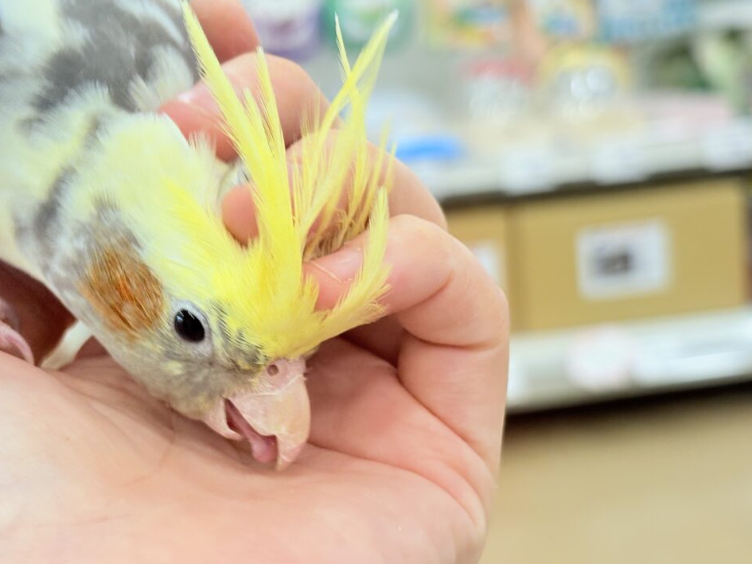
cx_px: 319
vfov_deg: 22.3
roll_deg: +5.5
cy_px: 258
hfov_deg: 29.3
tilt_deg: -10.6
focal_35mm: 66
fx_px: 1434
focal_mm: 5.96
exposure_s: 1/100
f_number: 1.6
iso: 100
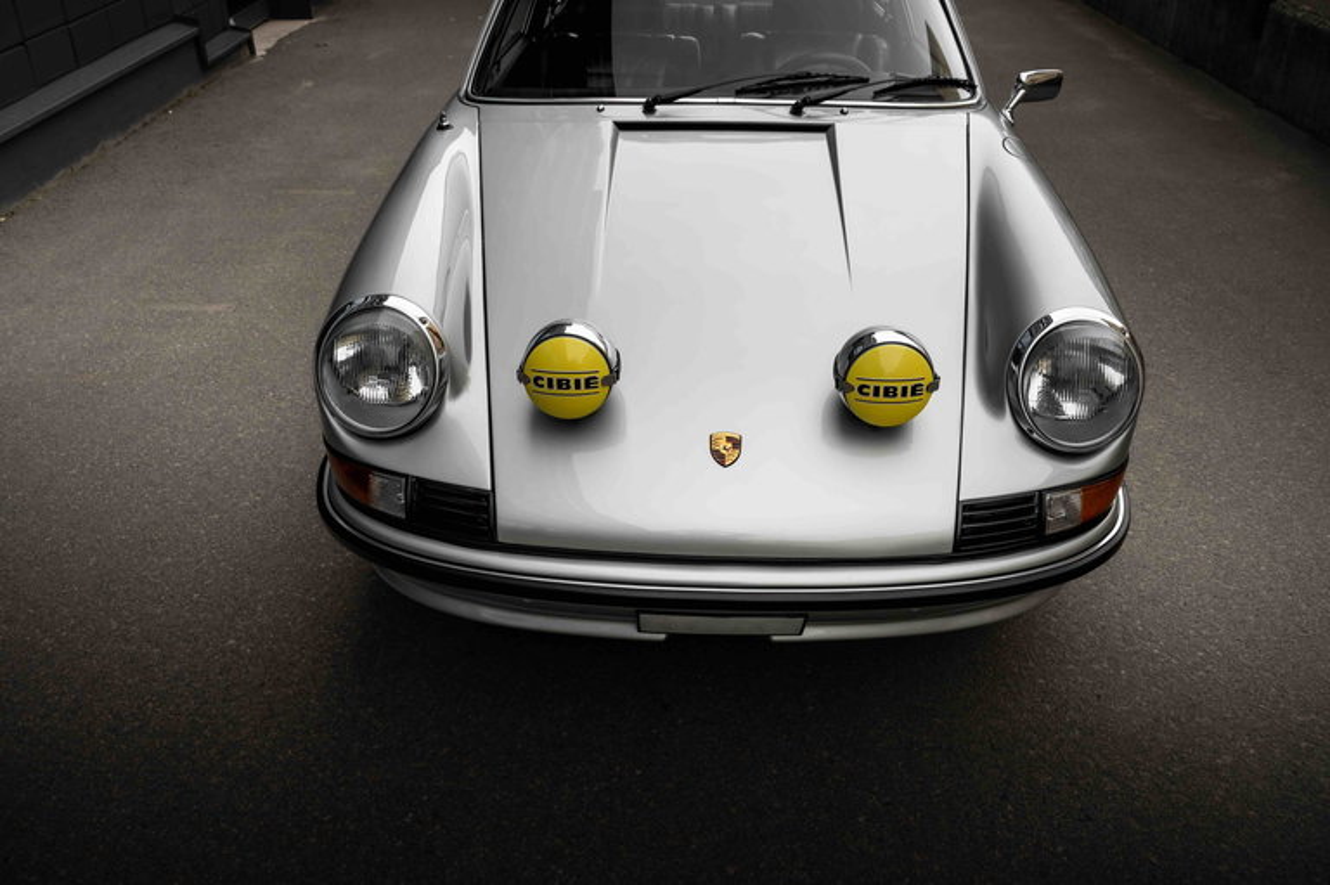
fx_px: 1126
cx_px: 665
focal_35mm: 30
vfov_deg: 42.9
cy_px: 442
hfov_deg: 61.1
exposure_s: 1/320
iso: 500
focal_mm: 30.5
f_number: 7.1
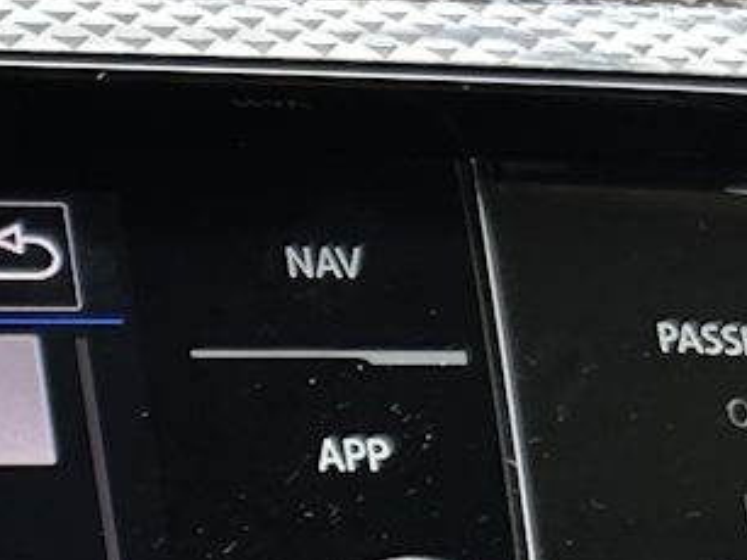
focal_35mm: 171
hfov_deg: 10.8
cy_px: 1035
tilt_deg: -5.6
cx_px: -647
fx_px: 3689
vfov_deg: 8.3
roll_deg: +0.5
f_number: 1.5
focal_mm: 5.7
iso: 40
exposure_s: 1/80
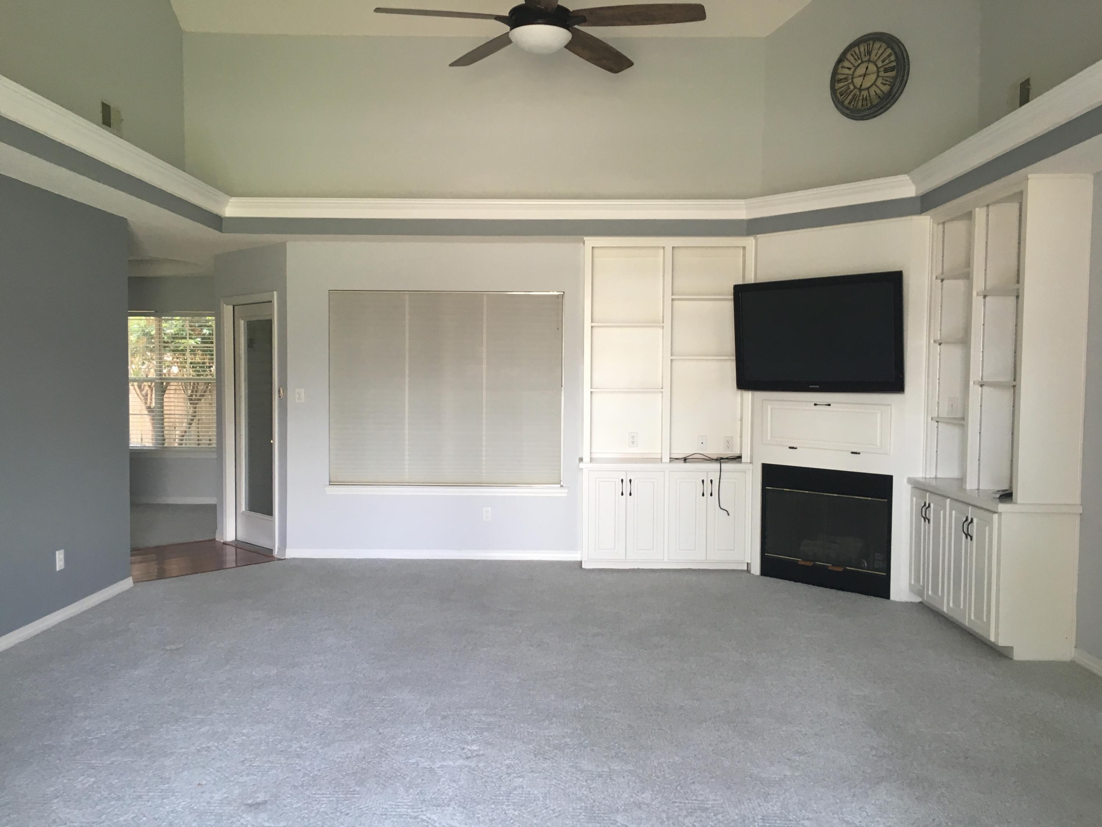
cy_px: 414
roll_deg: +0.0
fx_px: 923
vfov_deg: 48.2
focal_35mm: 29
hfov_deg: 61.7
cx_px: 551
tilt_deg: -2.1
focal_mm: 4.15
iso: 64
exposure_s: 1/30
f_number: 2.2
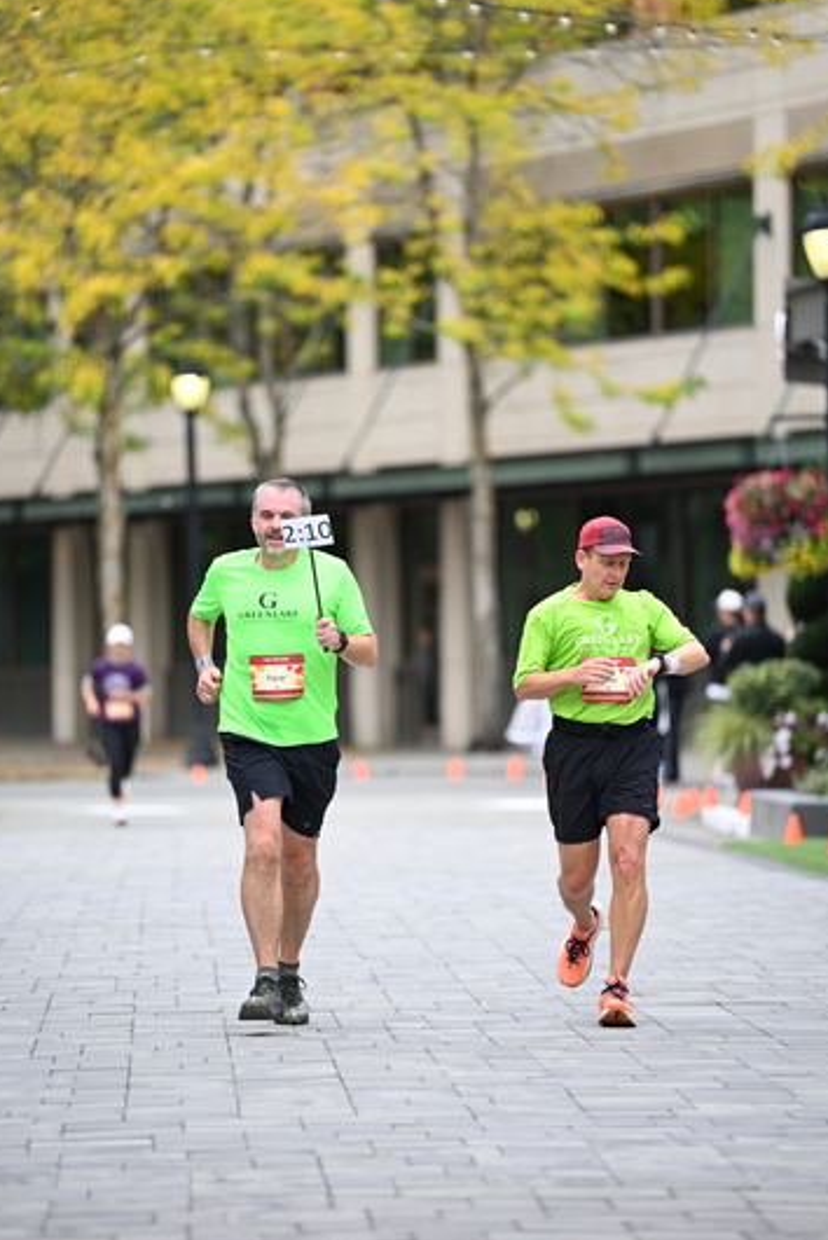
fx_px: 6787
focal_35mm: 197
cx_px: 413
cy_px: 608
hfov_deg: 7.0
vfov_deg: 10.4
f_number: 2.8
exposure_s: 1/2000
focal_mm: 190
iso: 640
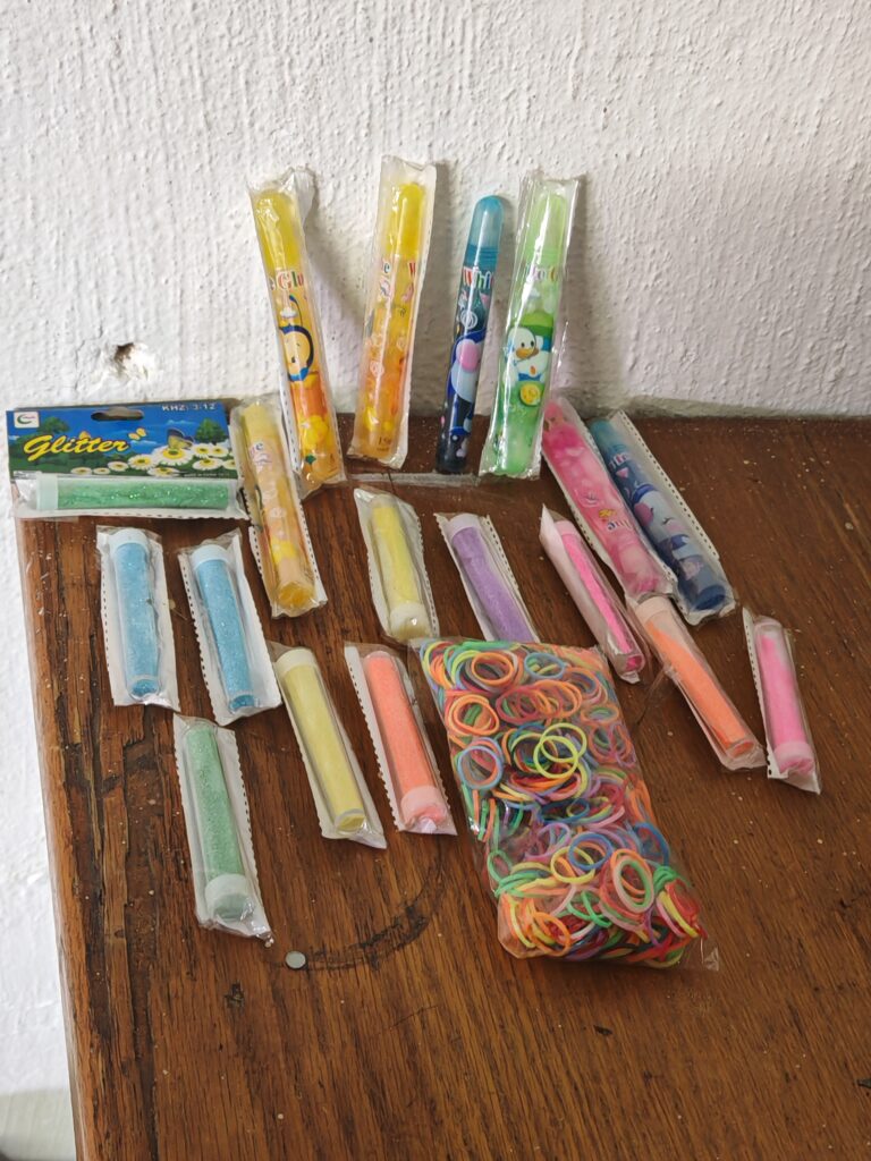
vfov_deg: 36.2
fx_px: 1778
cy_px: 580
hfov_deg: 27.5
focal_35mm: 53
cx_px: 436
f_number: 1.9
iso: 1000
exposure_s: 1/25
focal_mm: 6.67
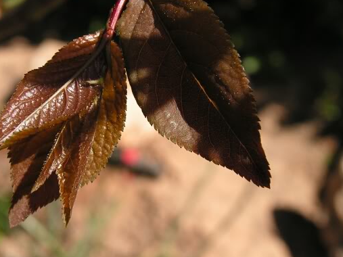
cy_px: 124
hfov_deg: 24.1
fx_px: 802
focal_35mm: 81
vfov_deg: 18.2
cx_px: 141
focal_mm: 9.9
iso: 64
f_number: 4.8
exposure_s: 1/400
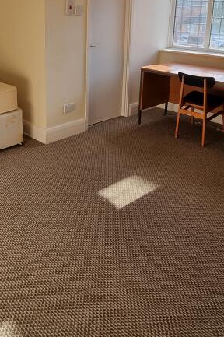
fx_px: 299
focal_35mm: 32
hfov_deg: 40.9
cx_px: 93
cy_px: 92
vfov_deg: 56.4
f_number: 2.2
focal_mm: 2.2
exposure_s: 1/198
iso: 50
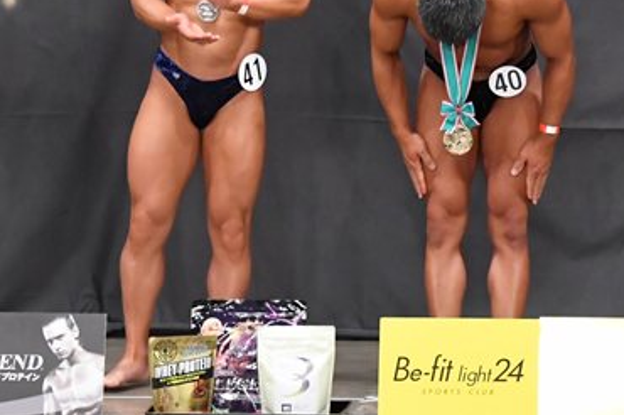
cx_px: 438
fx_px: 6788
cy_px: 101
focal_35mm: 392
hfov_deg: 5.3
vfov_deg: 3.5
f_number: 5.6
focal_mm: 125
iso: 6400
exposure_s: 1/400
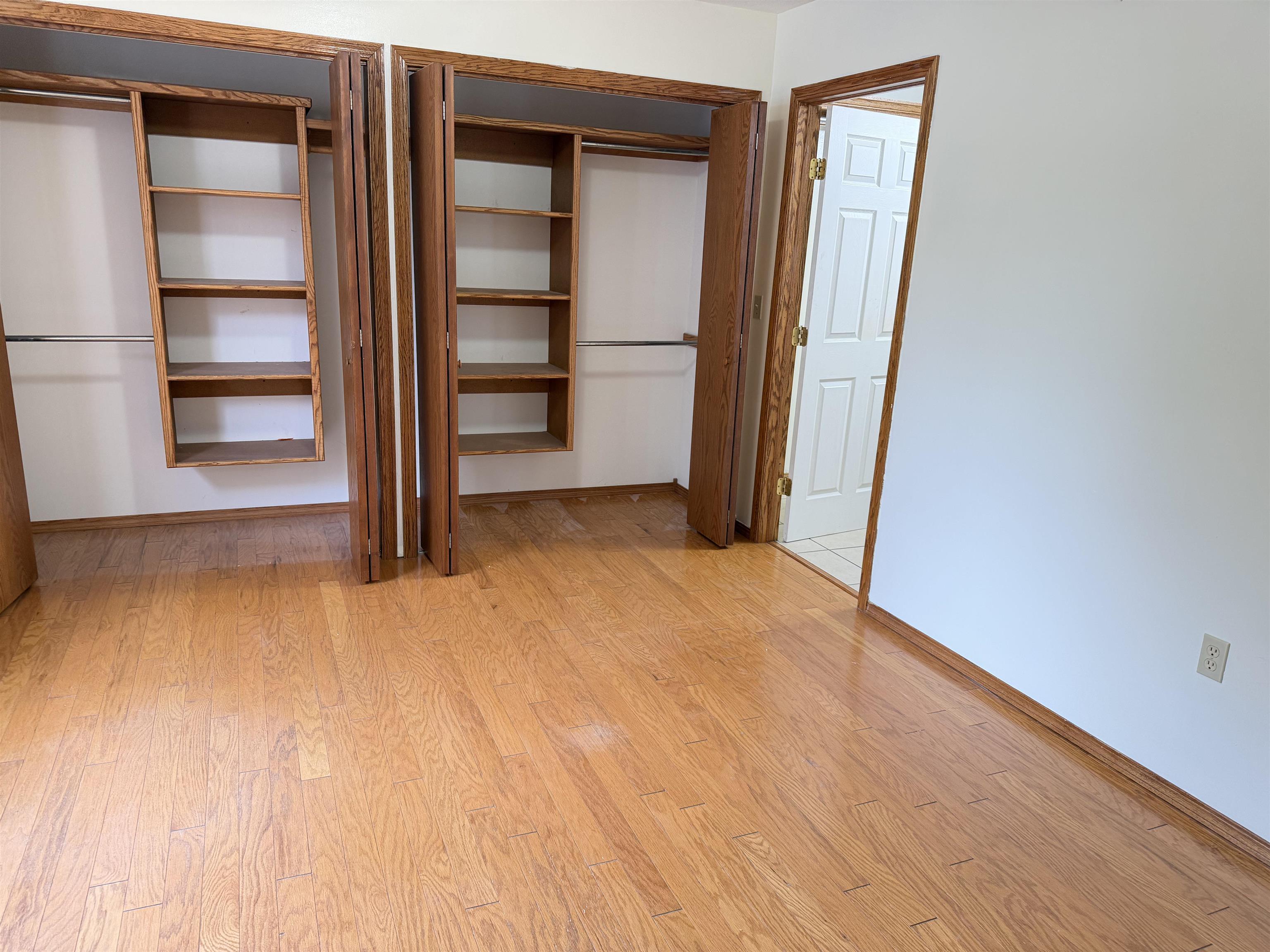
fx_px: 881
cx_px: 635
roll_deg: -1.5
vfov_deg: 56.8
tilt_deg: -15.9
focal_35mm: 24
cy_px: 476
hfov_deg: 71.6
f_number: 1.78
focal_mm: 6.76
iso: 250
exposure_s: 1/60
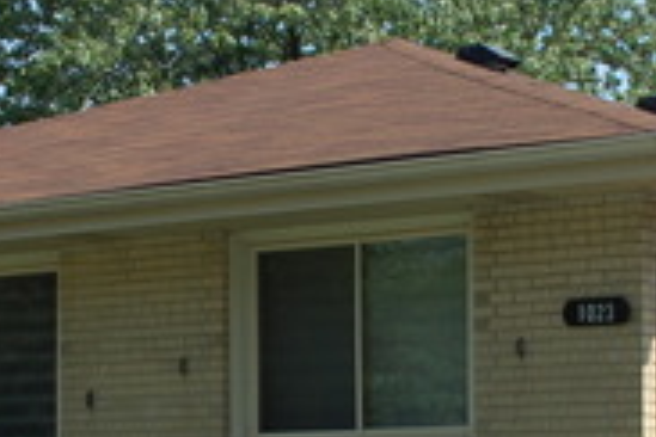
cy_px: 383
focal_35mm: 126
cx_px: 373
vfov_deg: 10.8
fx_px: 2296
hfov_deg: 16.3
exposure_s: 1/250
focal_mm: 24
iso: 200
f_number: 8
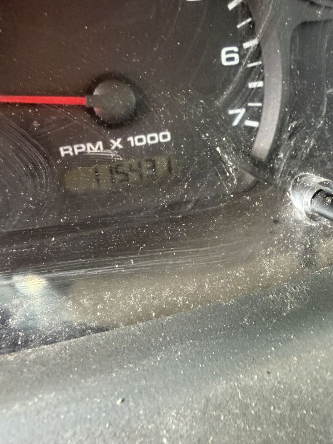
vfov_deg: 67.3
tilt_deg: -36.0
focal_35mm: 26
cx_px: 166
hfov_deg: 53.1
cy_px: 222
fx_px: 333
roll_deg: +3.6
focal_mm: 2.22
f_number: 2.2
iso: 500
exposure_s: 1/60
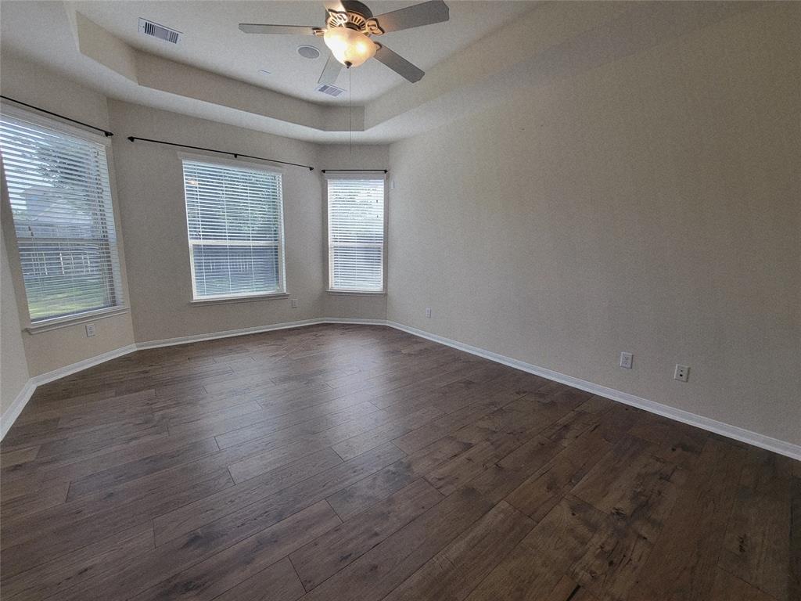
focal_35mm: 13
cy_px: 300
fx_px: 301
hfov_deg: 106.2
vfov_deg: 89.9
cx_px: 400
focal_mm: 2.2
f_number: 2.2
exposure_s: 1/120
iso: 50
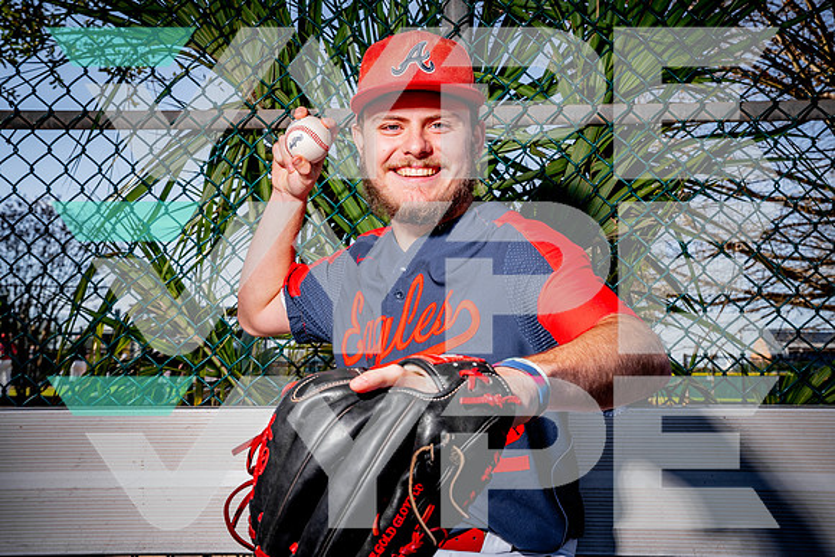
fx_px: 1021
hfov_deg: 44.5
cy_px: 278
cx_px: 418
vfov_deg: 30.5
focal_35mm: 44
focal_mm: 44
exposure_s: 1/125
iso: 200
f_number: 11
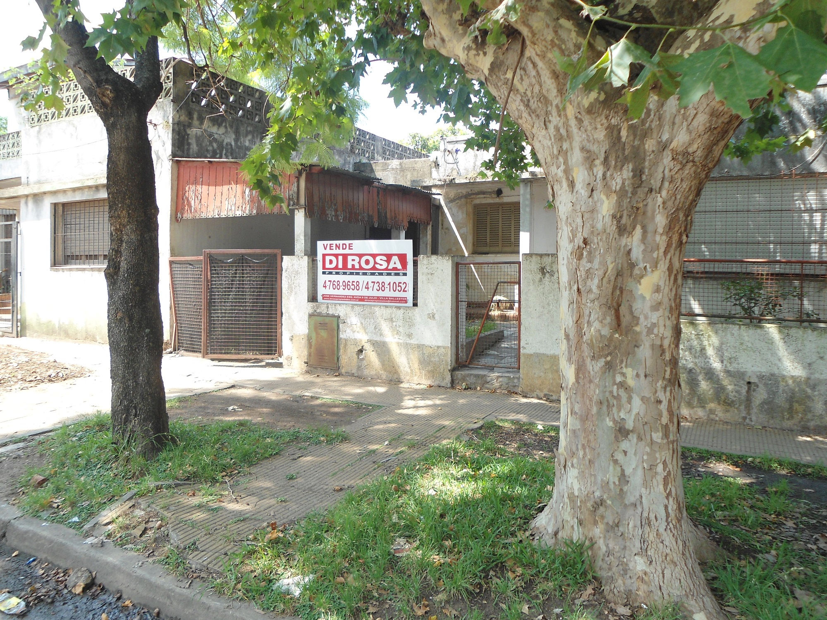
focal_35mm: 26
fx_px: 621
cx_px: 414
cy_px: 310
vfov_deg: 53.1
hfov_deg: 67.3
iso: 80
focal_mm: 4.7
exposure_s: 1/160
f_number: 2.8
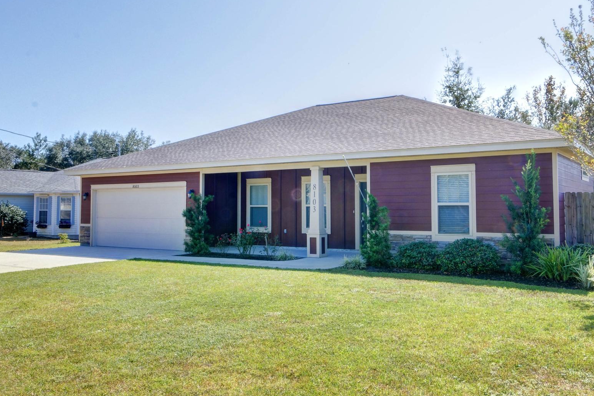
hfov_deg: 60.2
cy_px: 183
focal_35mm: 31
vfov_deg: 42.3
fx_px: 511
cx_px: 318
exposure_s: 1/60
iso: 100
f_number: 22
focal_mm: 11
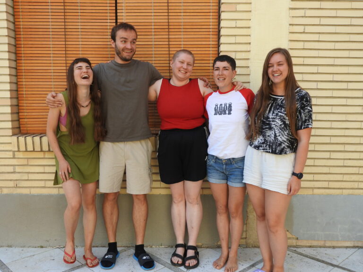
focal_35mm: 33
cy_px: 136
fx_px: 346
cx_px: 182
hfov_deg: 55.4
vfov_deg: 42.9
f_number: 3.6
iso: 100
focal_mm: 5.9
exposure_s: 1/250
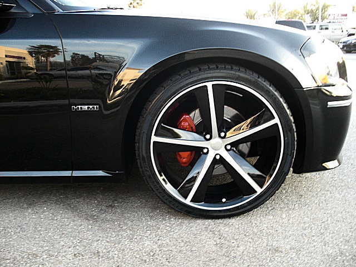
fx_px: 370
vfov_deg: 39.7
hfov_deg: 51.4
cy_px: 134
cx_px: 178
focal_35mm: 36
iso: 200
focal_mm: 6.3
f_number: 2.8
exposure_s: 1/60
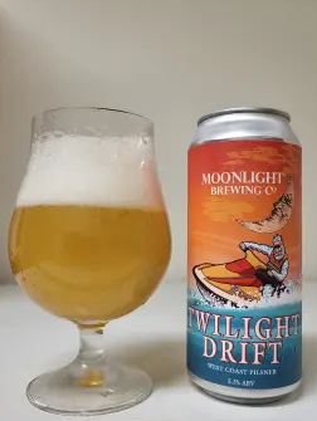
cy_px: 224
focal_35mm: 31
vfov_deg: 58.3
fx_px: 378
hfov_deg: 45.5
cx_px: 158
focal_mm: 5.4
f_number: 1.8
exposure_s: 1/120
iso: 200
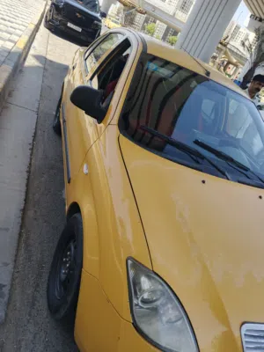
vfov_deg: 73.9
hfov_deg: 58.9
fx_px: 234
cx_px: 132
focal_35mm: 23
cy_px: 176
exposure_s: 1/103
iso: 50
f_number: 1.6
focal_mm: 4.09
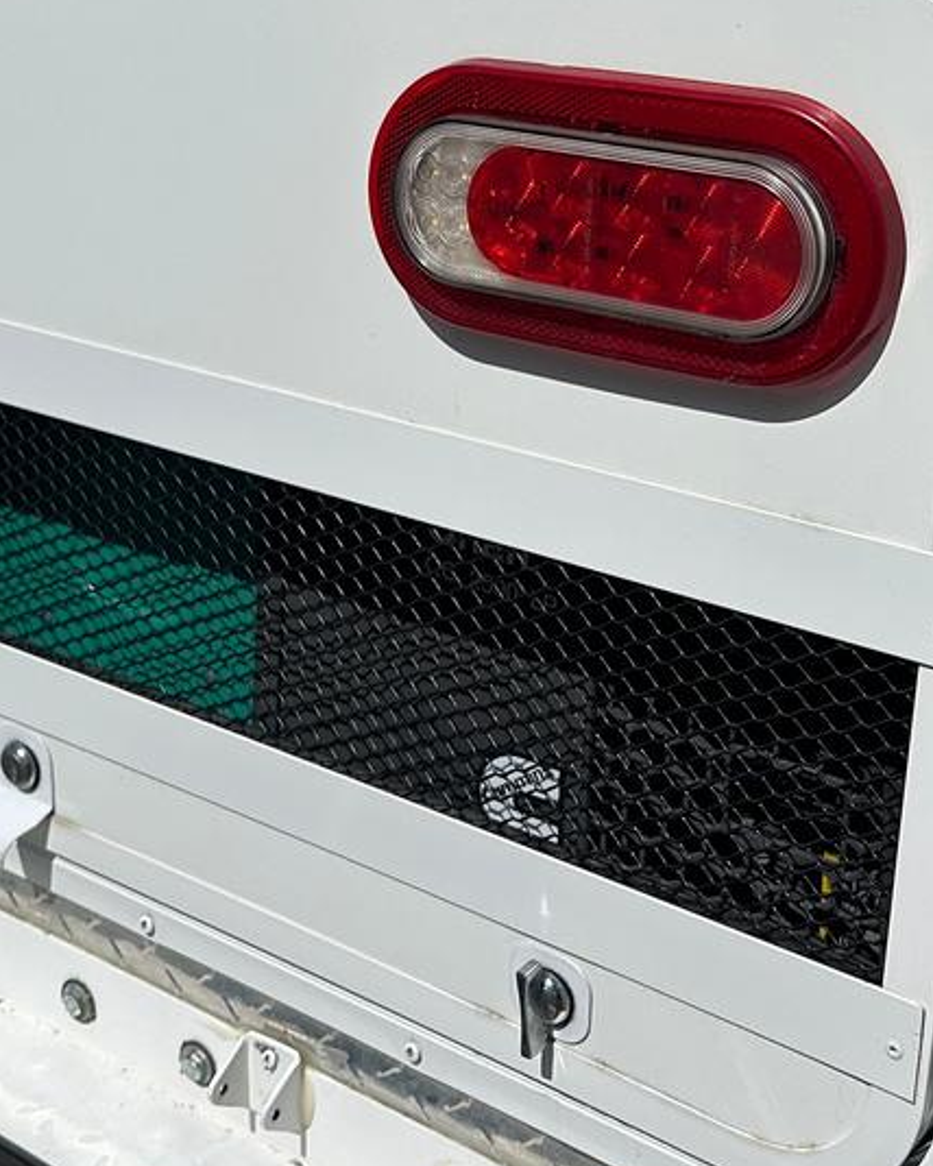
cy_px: 493
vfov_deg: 33.5
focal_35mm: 56
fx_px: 1933
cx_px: 486
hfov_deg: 27.1
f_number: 1.78
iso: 80
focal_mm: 6.86
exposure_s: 1/18519
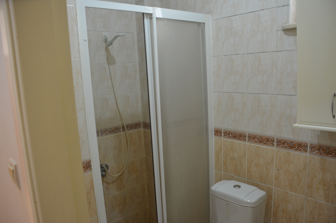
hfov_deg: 62.0
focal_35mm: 30
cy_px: 112
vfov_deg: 43.4
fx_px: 279
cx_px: 168
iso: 720
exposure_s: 1/60
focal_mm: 20
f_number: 4
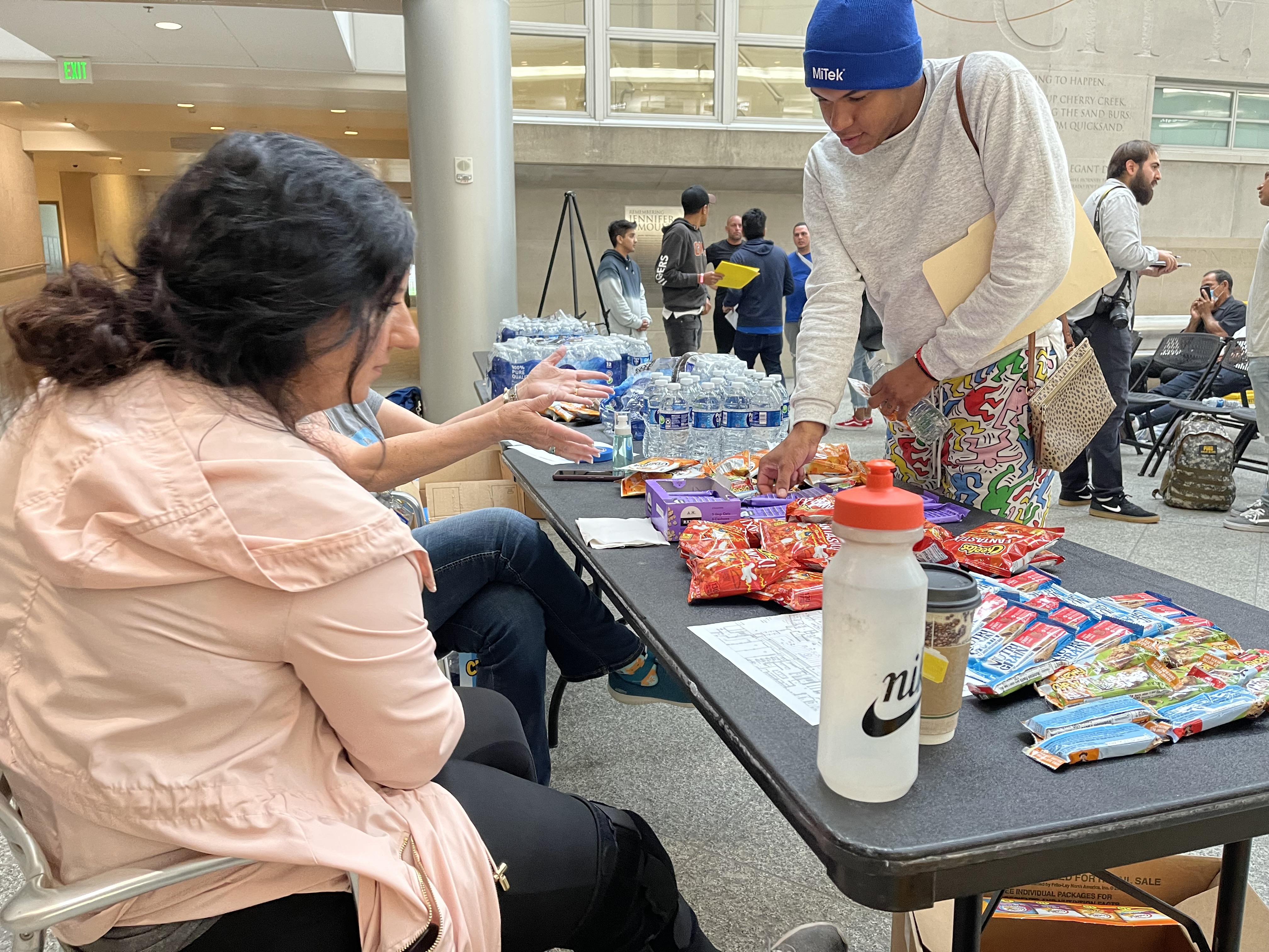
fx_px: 953
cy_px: 476
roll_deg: +0.7
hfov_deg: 67.3
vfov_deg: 53.1
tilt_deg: -11.7
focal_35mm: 26
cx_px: 634
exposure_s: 1/60
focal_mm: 5.1
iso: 200
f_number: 1.6
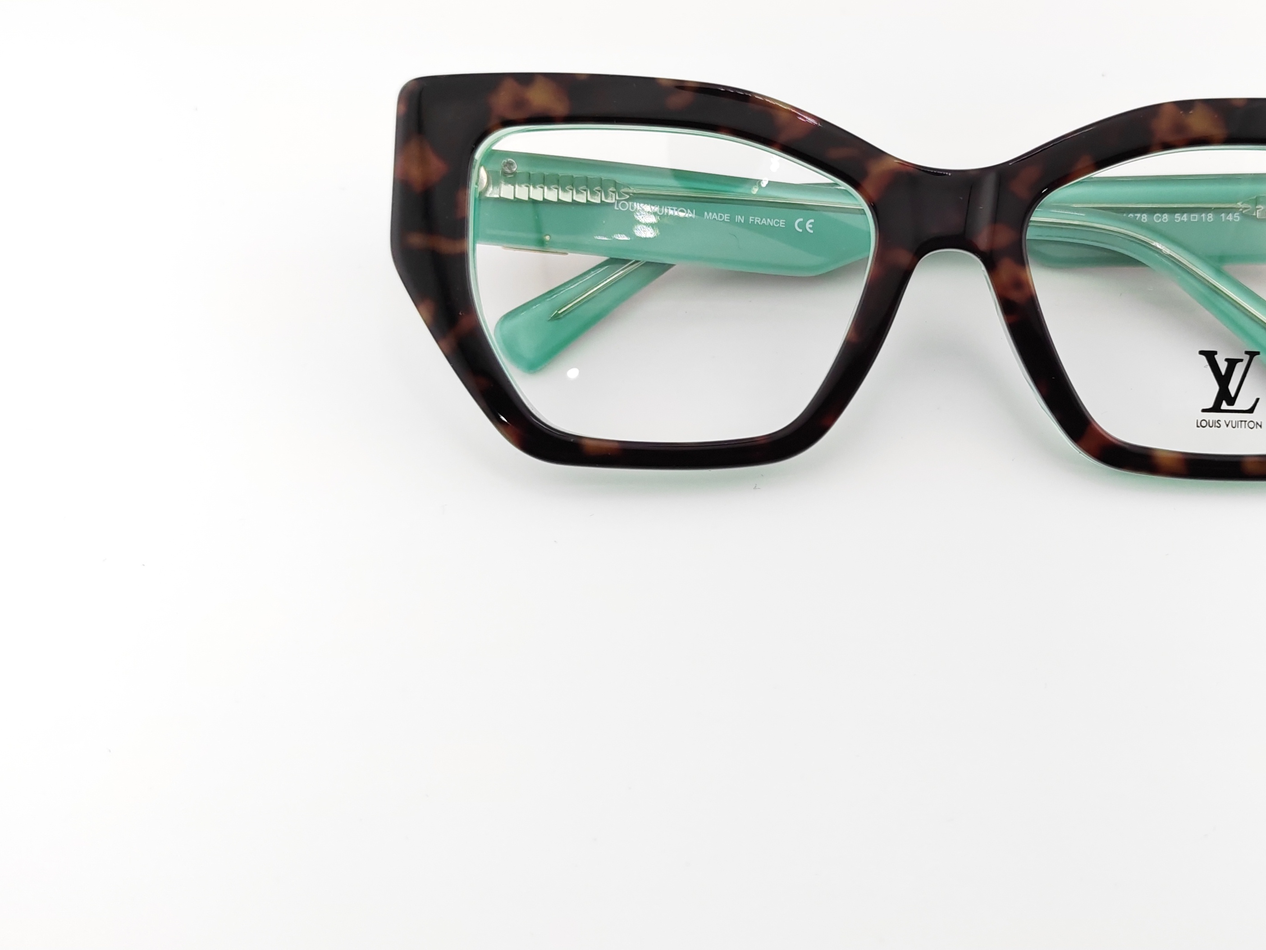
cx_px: 876
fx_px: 1280
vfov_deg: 40.5
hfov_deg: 51.3
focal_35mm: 35
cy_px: 375
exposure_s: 1/400
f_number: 1.9
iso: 1000
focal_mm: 6.12
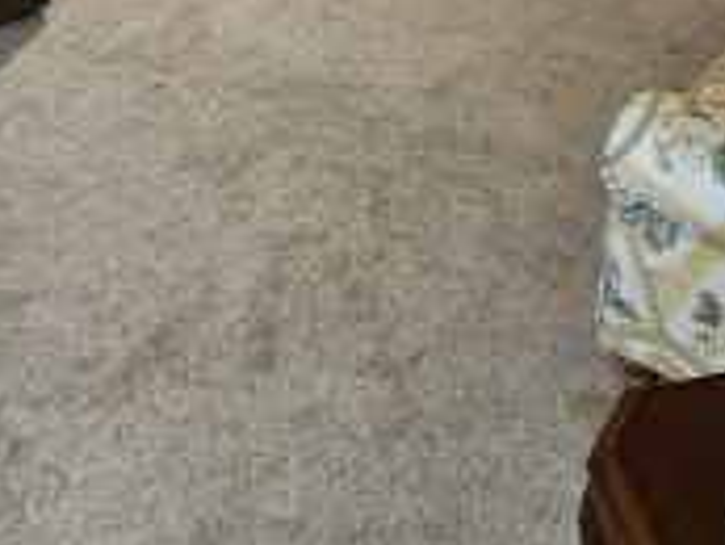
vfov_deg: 24.5
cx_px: 480
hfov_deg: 37.8
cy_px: -205
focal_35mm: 50
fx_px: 1048
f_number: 2.2
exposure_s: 1/24
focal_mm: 2.2
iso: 800
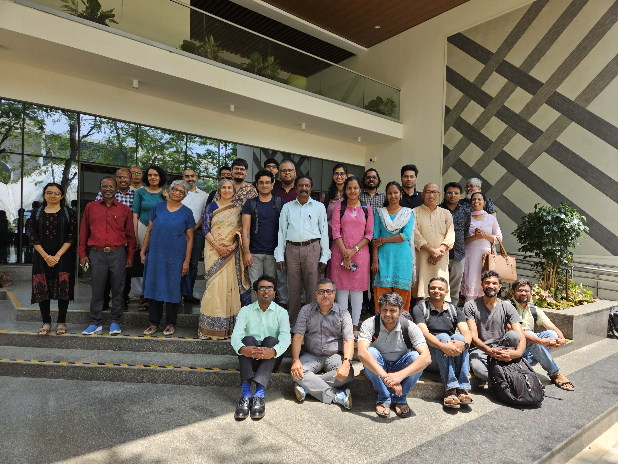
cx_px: 309
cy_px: 232
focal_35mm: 23
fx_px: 411
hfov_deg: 73.9
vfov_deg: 58.9
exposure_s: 1/391
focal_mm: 5.4
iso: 25
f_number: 1.8
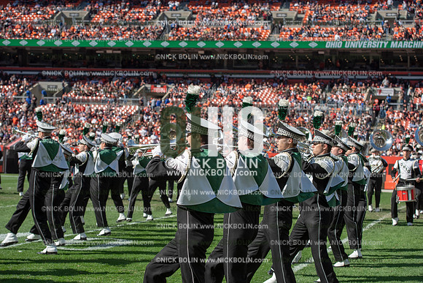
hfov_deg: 28.8
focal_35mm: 70
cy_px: 142
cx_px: 212
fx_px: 823
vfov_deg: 19.5
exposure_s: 1/2000
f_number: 5
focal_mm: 70
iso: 400
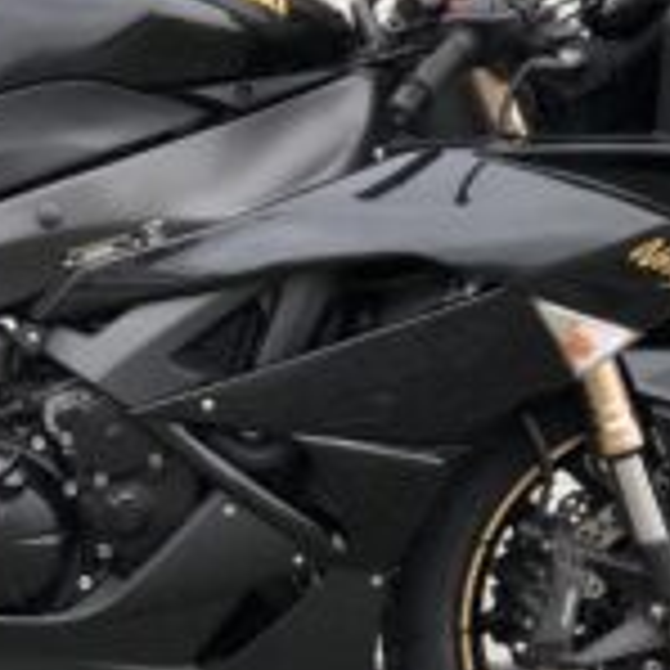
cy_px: 351
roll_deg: +1.0
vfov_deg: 11.5
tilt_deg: -6.6
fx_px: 3328
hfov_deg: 11.4
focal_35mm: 152
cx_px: 9
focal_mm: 6.6
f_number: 2.8
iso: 20
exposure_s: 1/33
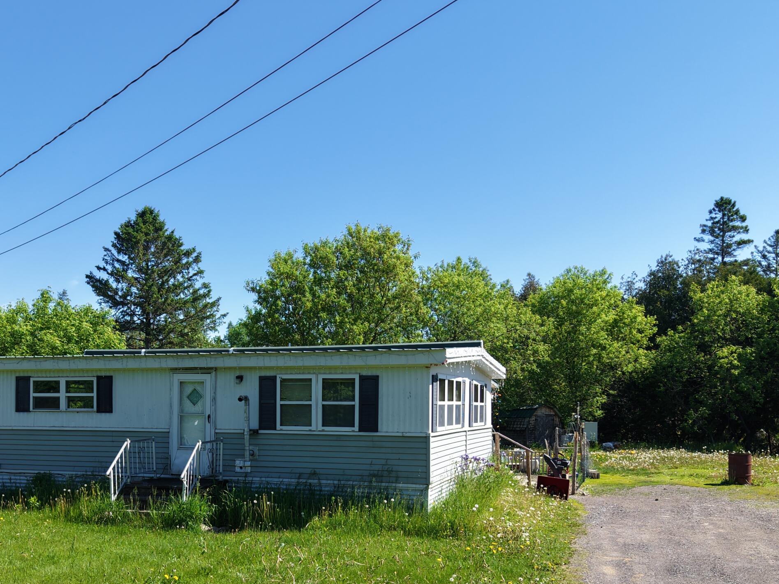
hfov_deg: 48.7
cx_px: 314
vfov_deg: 37.2
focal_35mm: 38
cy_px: 403
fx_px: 855
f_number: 1.8
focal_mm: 8.67
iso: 110
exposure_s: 1/2000
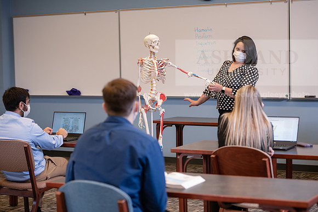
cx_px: 159
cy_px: 106
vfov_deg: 16.7
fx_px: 724
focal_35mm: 82
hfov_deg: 24.8
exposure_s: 1/160
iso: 800
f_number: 3.5
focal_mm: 82
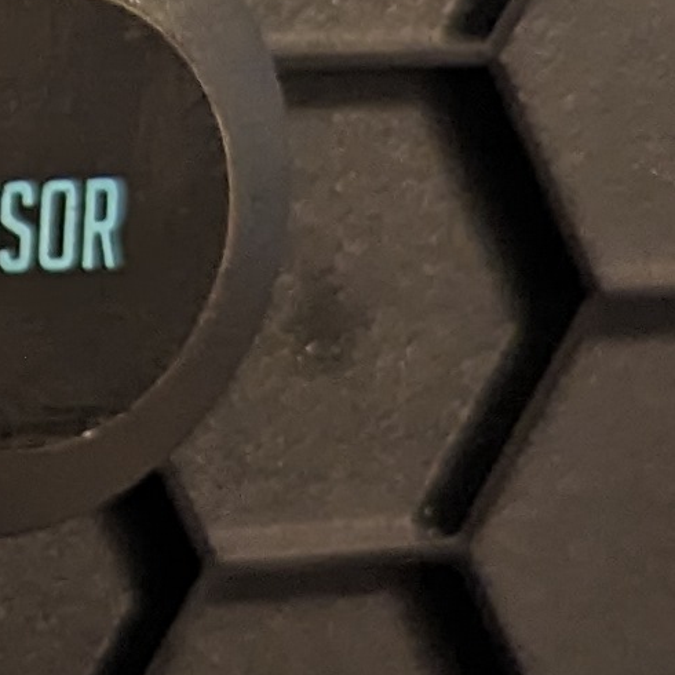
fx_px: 3905
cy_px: 291
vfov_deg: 9.9
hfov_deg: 8.8
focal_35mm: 177
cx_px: -1018
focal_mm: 6.81
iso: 236
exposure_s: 1/24
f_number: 1.85
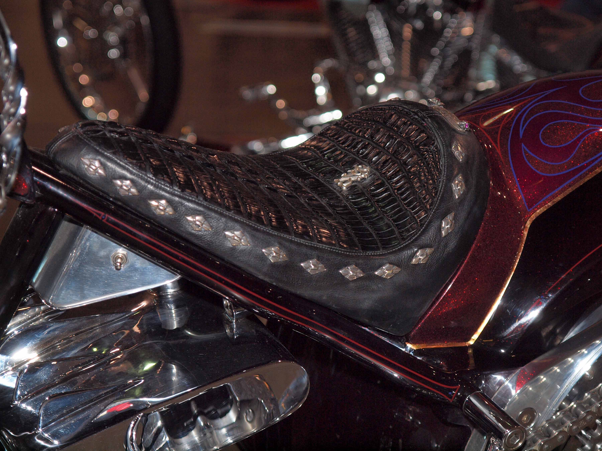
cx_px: 324
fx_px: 2104
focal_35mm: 121
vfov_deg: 12.2
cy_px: 199
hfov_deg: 16.3
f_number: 3.5
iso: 200
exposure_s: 1/100
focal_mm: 54
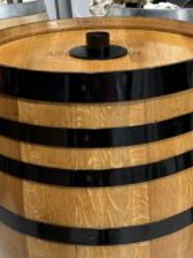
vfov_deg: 37.5
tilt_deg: -32.1
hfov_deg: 29.1
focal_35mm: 50
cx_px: 111
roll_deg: +1.9
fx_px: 372
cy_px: 184
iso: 125
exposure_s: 1/50
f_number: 1.78
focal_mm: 6.86
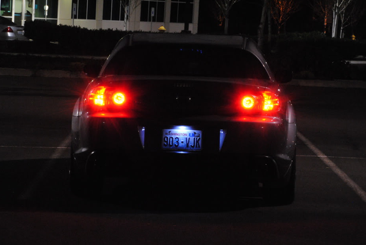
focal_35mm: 166
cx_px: 182
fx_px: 1690
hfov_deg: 12.4
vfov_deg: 8.3
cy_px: 111
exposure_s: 1/1.67
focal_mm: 100
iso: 1600
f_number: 29
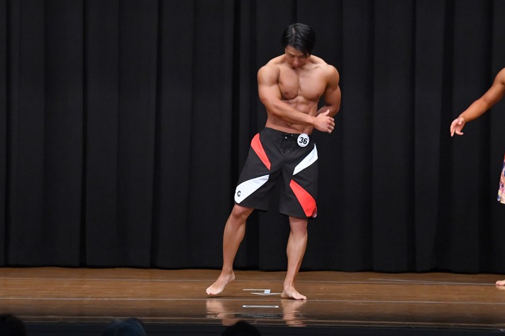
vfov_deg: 5.9
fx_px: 3267
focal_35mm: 233
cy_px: 170
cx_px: 260
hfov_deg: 8.8
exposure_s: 1/400
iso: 8000
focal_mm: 150
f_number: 5.6
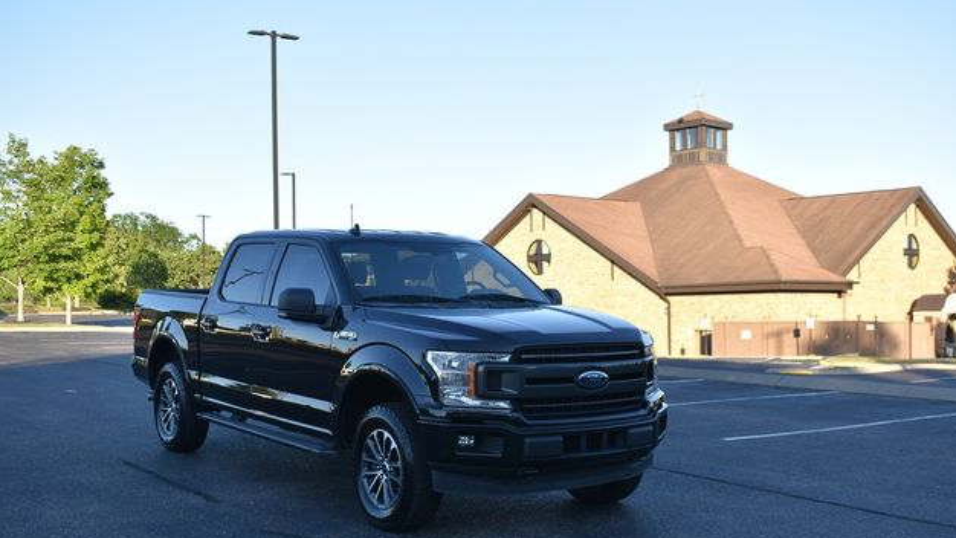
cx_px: 487
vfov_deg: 26.5
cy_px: 297
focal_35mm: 45
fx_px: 1141
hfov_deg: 45.5
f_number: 5.6
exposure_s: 1/250
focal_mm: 28
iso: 200
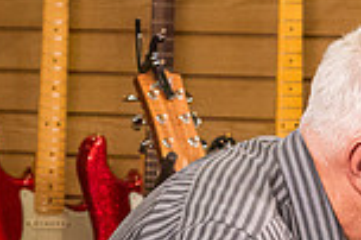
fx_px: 3766
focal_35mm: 376
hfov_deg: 5.4
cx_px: 722
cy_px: 403
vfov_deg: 3.6
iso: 20000
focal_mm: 76
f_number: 7.1
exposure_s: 1/200
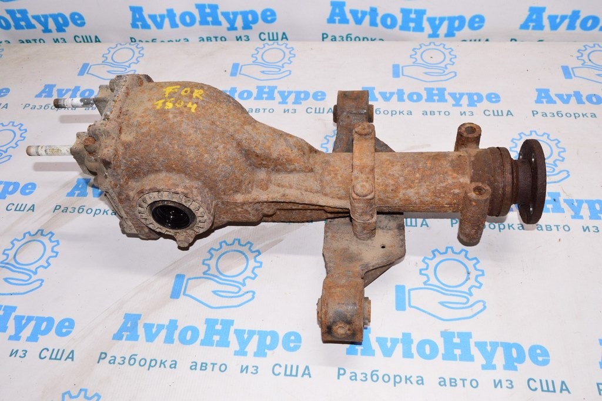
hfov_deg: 57.3
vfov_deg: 39.9
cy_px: 200
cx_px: 301
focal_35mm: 33
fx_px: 551
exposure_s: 1/100
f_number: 8
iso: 1600
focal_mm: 22
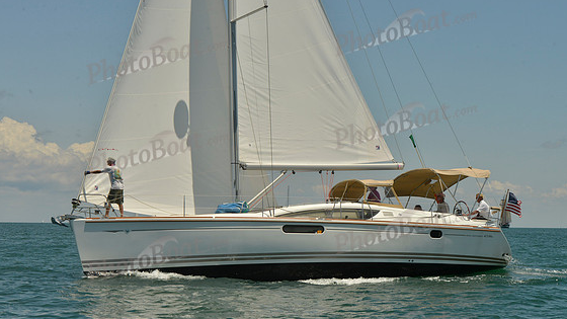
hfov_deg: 27.9
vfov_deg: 15.9
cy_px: 190
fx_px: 1143
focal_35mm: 76
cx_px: 282
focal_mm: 70
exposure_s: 1/800
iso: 280
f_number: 14
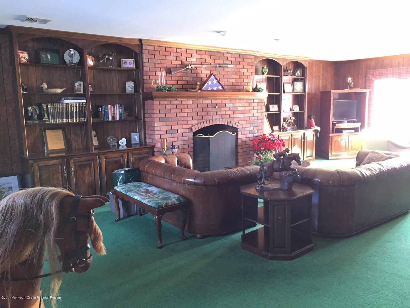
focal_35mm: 29
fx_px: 343
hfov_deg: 61.7
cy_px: 154
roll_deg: +0.7
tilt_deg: -7.6
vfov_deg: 48.2
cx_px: 205
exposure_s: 1/20
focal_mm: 4.15
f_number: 2.2
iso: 250
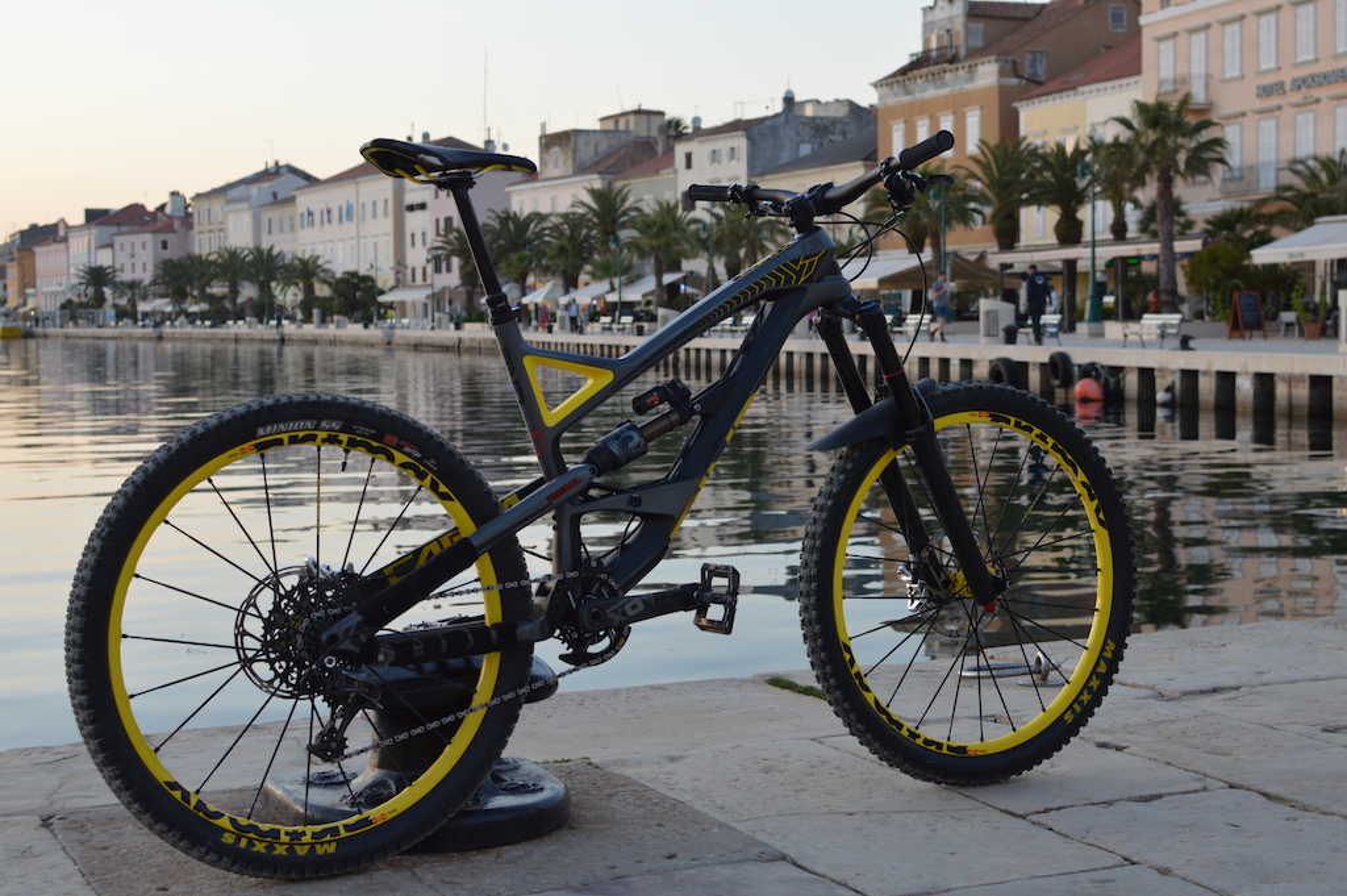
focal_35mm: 52
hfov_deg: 37.9
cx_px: 674
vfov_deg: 25.7
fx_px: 1963
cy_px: 448
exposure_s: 1/100
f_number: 5
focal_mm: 35
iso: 400
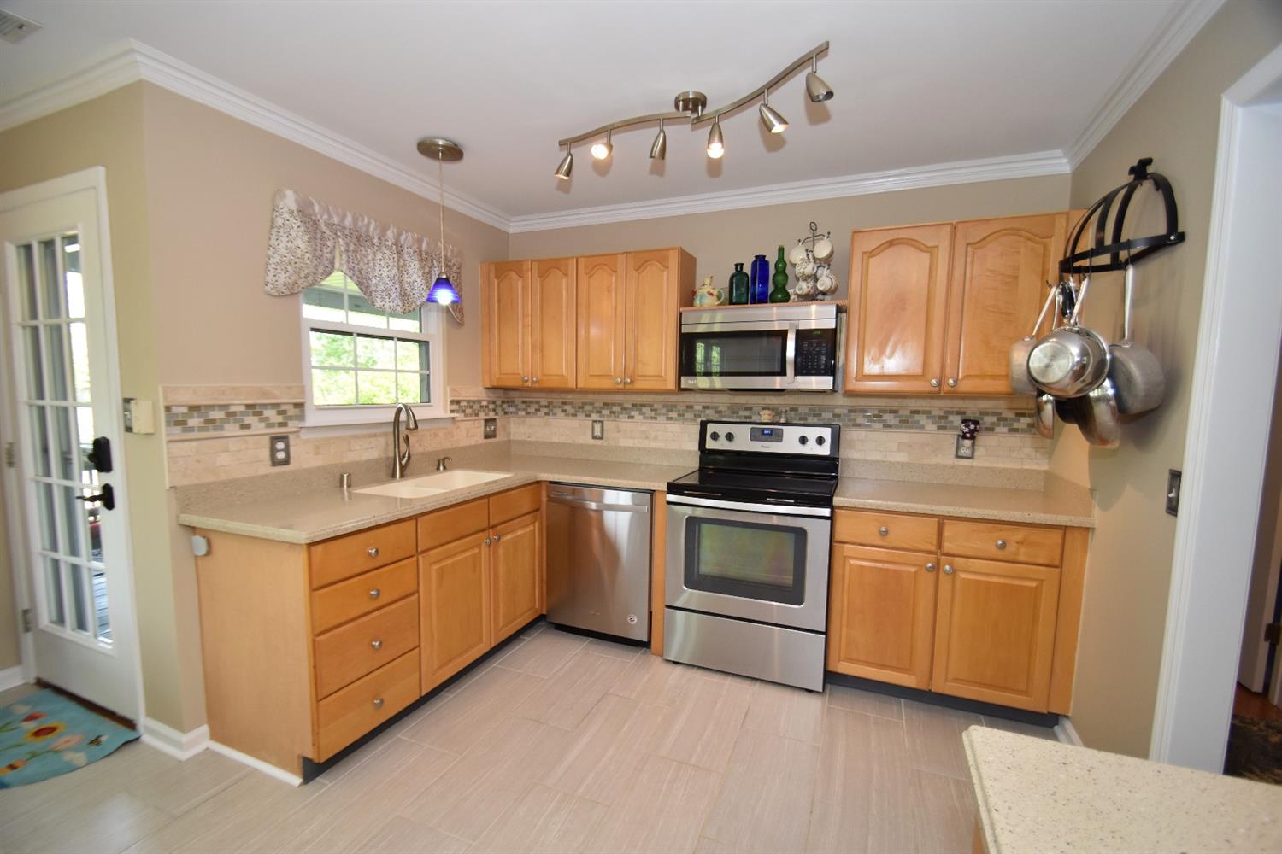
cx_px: 641
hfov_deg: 100.4
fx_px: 534
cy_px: 427
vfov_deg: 77.3
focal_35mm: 15
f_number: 4
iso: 560
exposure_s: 1/60
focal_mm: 10
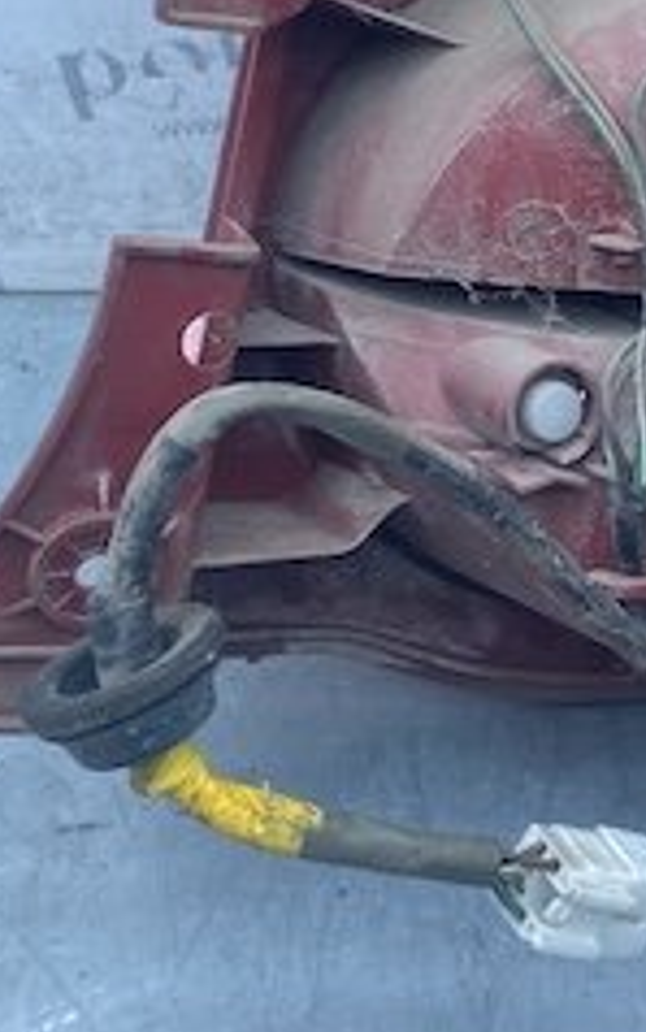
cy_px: 95
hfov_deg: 17.4
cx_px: 594
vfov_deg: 26.8
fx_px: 2082
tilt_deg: -38.8
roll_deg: -3.2
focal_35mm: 74
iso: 32
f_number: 1.8
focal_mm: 4.25
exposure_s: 1/582
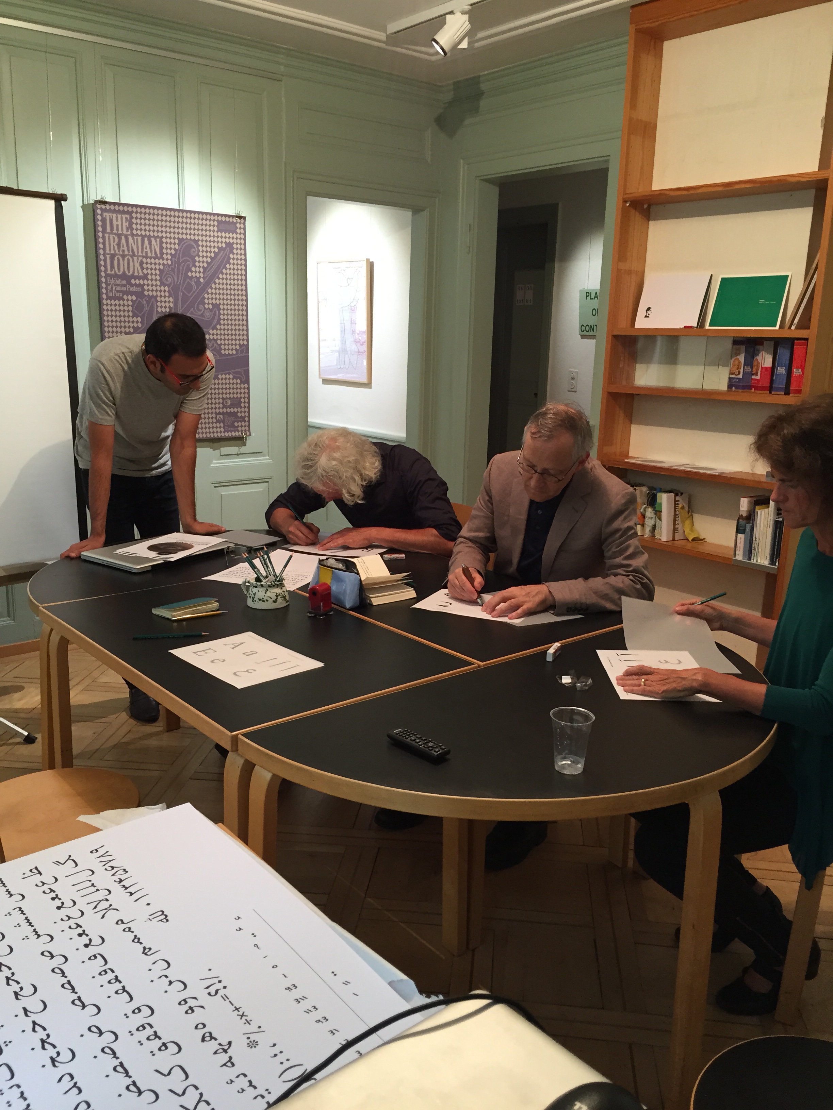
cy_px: 555
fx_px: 930
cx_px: 416
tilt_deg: -12.8
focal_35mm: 29
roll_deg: -2.0
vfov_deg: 61.7
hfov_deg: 48.2
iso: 100
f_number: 2.2
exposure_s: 1/30
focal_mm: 4.15
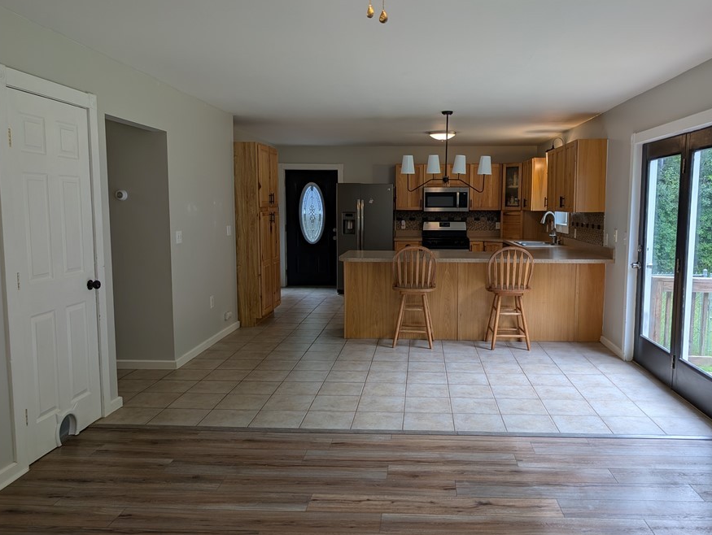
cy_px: 266
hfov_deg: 63.1
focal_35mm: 28
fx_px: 576
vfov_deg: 49.8
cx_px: 404
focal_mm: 6.9
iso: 28
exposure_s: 1/60
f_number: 1.68
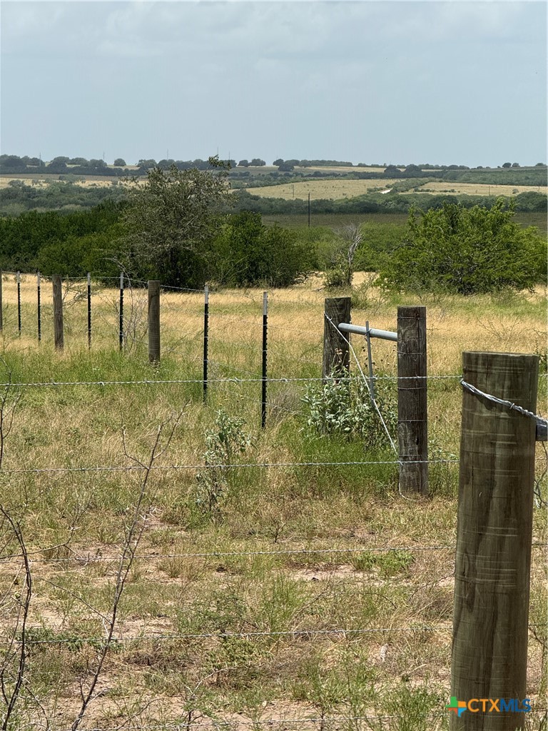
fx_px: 2533
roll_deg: +0.9
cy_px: 366
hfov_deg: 12.3
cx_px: 274
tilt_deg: -5.8
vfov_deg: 16.4
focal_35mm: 120
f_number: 2.8
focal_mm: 15.66
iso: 50
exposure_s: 1/2024
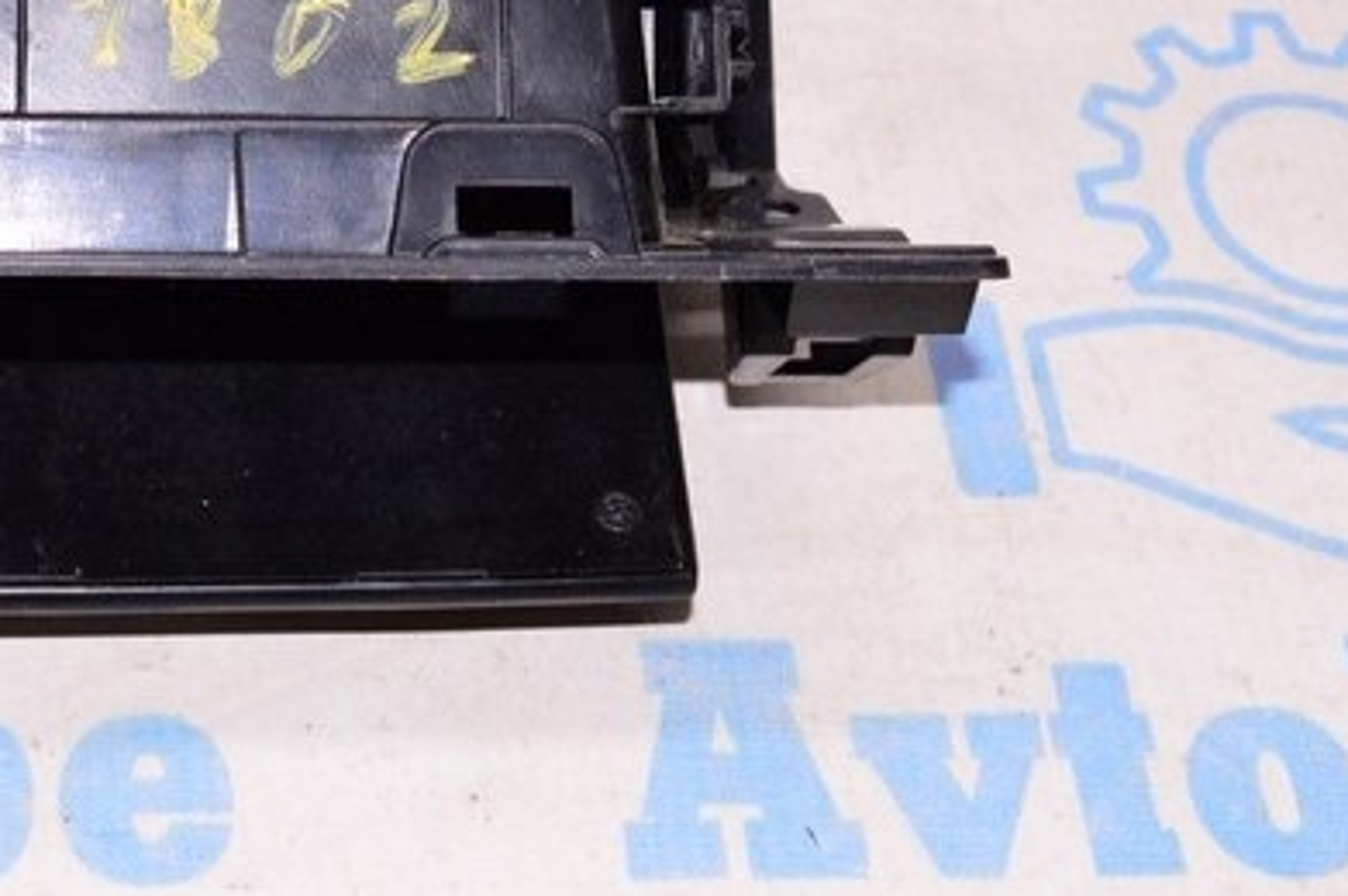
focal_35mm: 90
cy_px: -177
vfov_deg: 14.6
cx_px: 221
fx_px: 3379
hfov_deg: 22.2
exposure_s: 1/125
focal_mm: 23
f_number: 8
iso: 1600
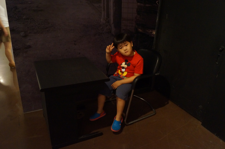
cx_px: 112
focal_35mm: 27
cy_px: 74
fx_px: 169
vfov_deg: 47.8
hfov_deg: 67.4
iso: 3200
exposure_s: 1/20
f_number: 3.5
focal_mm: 18
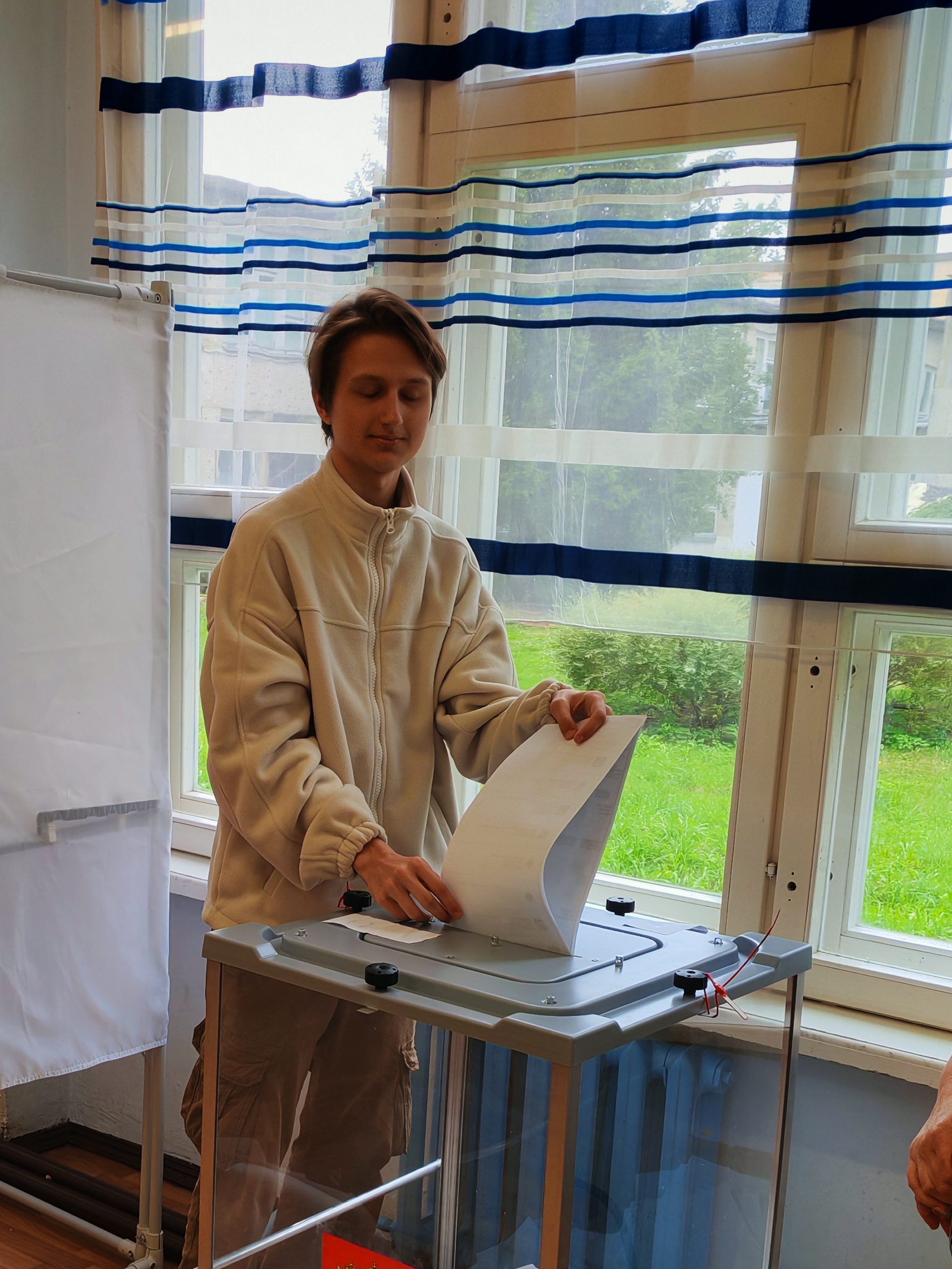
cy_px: 959
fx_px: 1723
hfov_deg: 30.8
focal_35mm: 47
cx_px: 370
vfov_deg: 39.3
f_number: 1.95
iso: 50
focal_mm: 5.52
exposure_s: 1/130
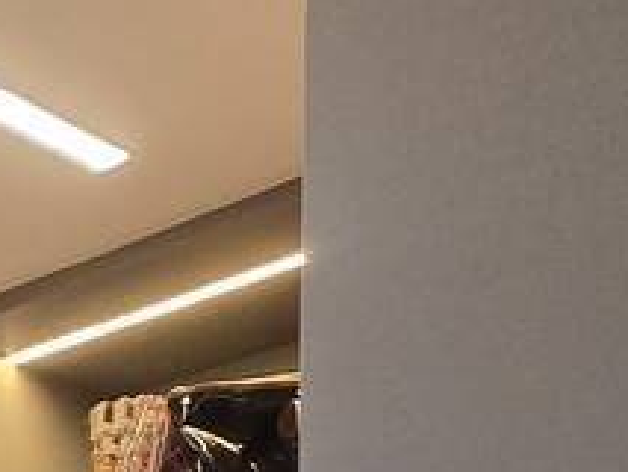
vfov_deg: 13.0
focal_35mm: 88
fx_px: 1597
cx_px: -1150
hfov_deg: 12.3
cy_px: 1109
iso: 200
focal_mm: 2.2
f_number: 2.2
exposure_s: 1/60
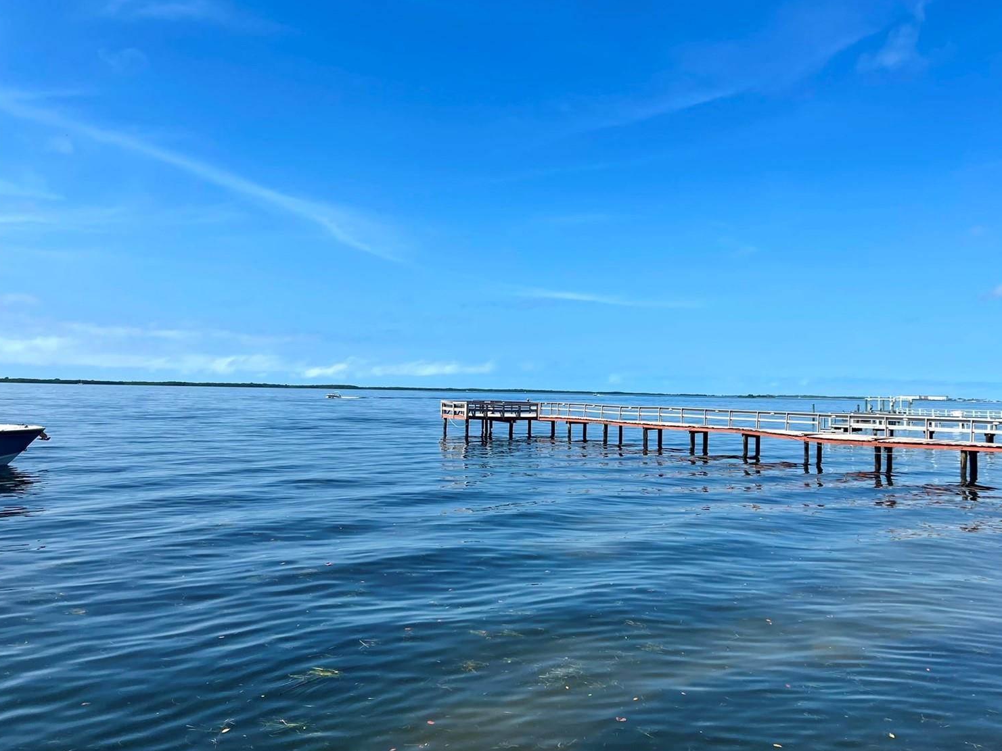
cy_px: 382
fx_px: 782
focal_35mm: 27
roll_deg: -0.8
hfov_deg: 65.3
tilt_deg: +0.3
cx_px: 533
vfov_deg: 51.4
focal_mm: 5.1
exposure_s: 1/4202
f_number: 1.6
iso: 32
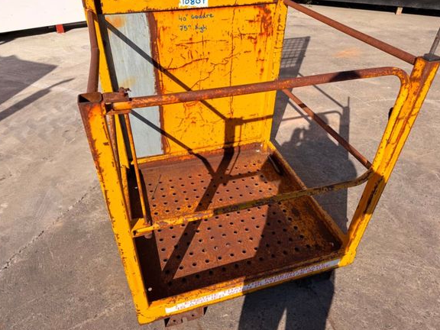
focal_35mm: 25
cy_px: 162
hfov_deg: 69.4
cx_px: 218
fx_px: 318
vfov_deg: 54.9
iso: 80
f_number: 1.78
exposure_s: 1/5714
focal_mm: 6.76
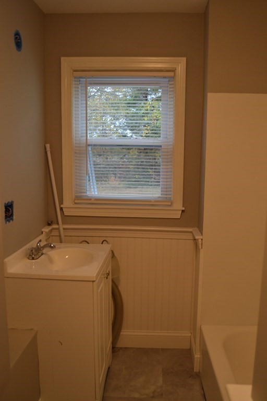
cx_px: 134
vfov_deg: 61.9
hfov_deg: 43.6
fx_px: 334
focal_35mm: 30
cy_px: 200
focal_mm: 20
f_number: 3.5
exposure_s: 1/60
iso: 500
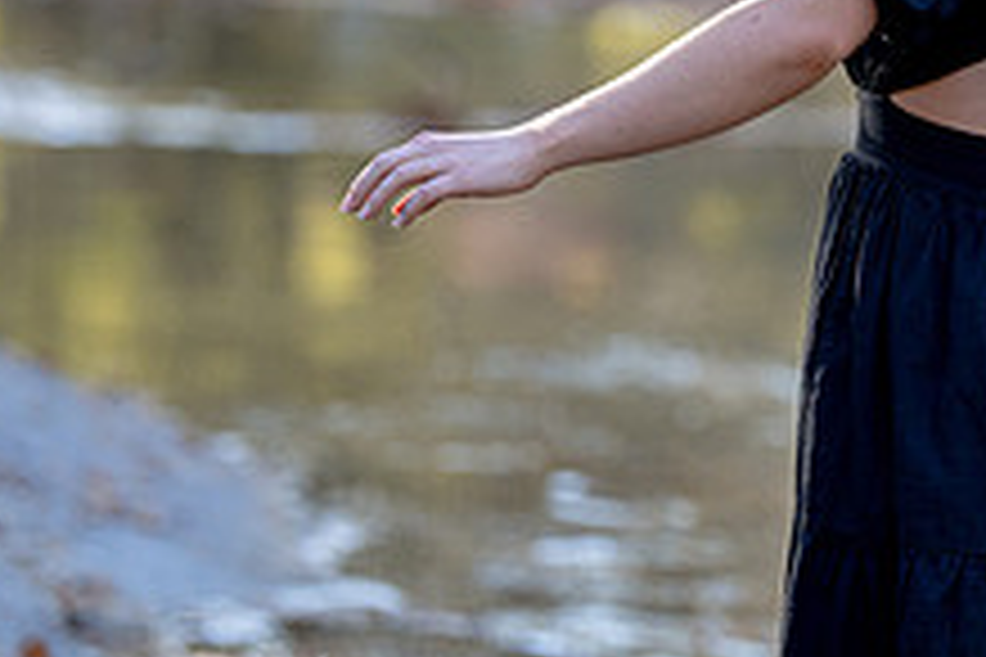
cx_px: 986
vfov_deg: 3.9
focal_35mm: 352
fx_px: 9640
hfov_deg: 5.8
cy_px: 124
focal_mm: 133
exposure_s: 1/320
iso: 320
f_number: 2.8
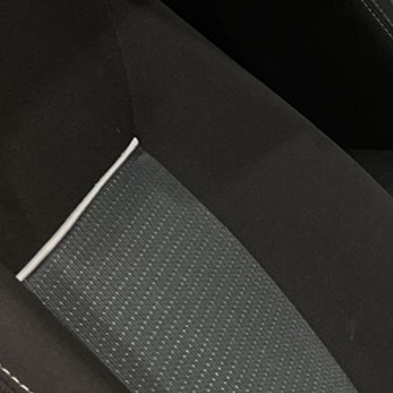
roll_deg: +2.1
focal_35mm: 133
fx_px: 1708
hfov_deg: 11.6
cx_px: 827
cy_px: 426
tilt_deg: -28.6
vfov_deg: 12.9
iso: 125
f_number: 1.6
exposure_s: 1/100
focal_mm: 4.2
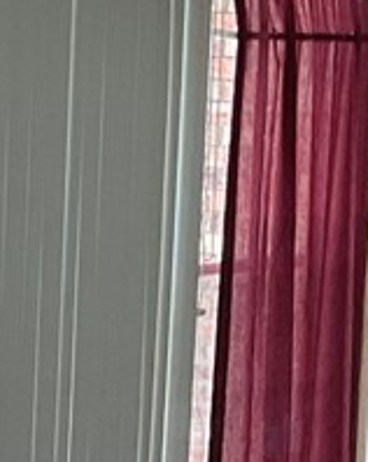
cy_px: 642
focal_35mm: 229
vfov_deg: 8.3
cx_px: -12
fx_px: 3122
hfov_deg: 6.7
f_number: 1.8
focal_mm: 3
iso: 50
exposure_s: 1/120
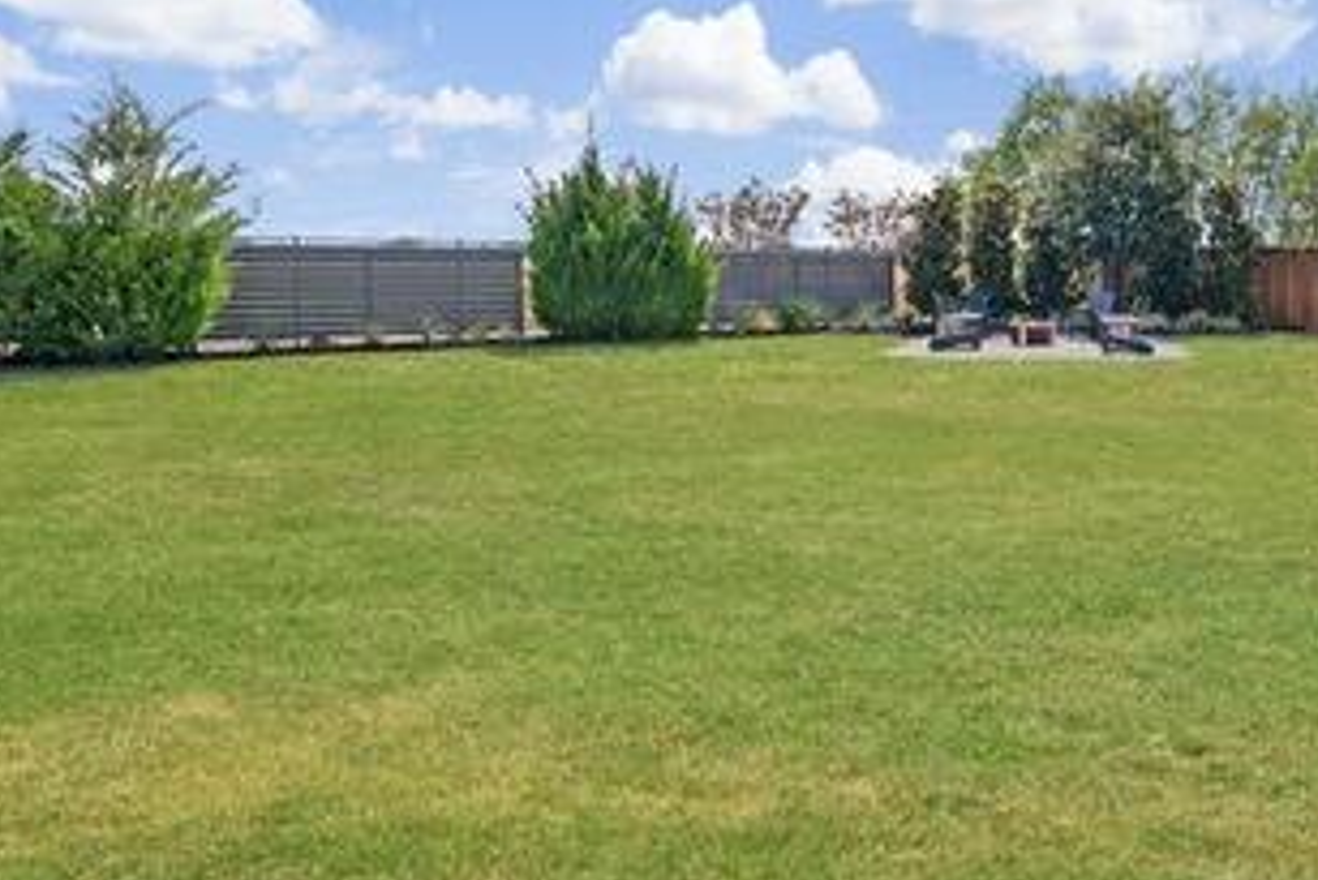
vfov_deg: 50.4
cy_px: 290
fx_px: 916
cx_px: 996
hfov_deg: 66.8
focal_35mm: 25
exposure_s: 1/125
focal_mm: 12
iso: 100
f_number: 10
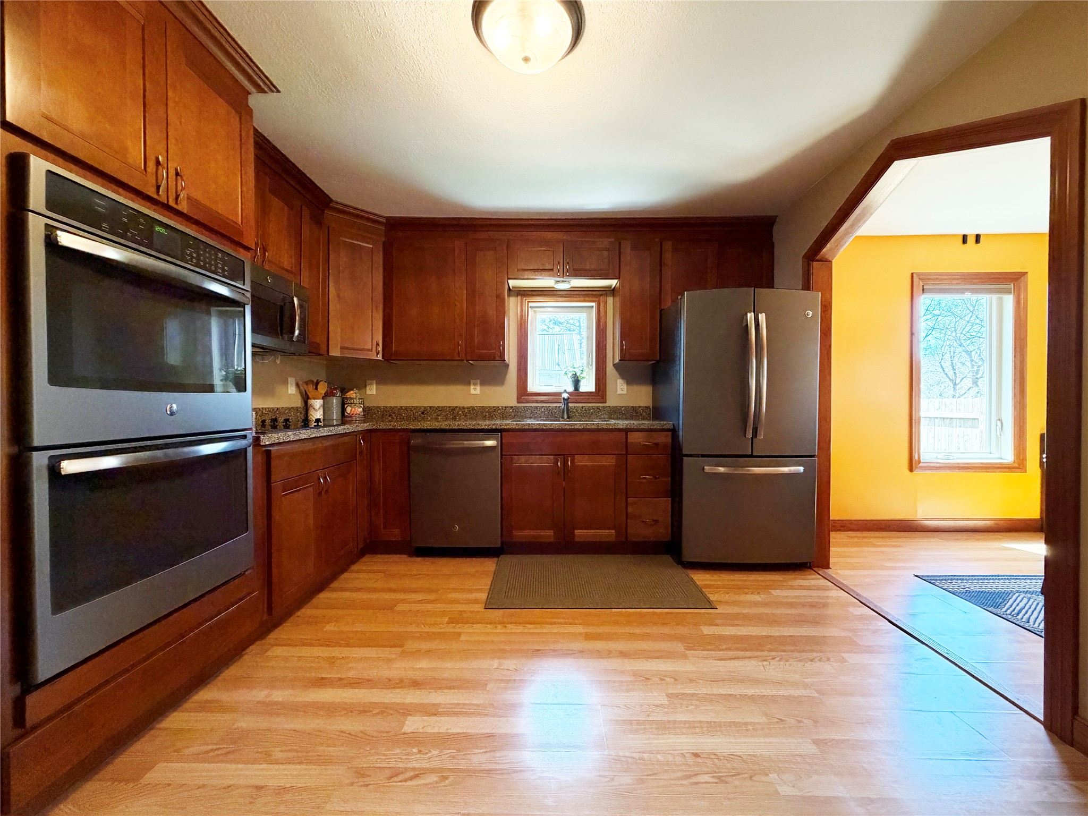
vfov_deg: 85.7
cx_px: 544
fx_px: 440
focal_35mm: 14
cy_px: 408
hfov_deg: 102.1
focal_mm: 2.22
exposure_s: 1/60
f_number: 2.2
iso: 500
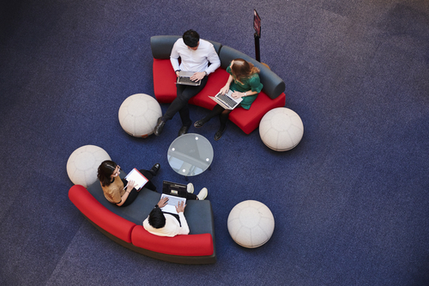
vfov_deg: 26.0
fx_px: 619
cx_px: 214
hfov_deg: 38.2
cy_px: 143
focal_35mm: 52
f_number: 2.8
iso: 1600
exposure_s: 1/125
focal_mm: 52
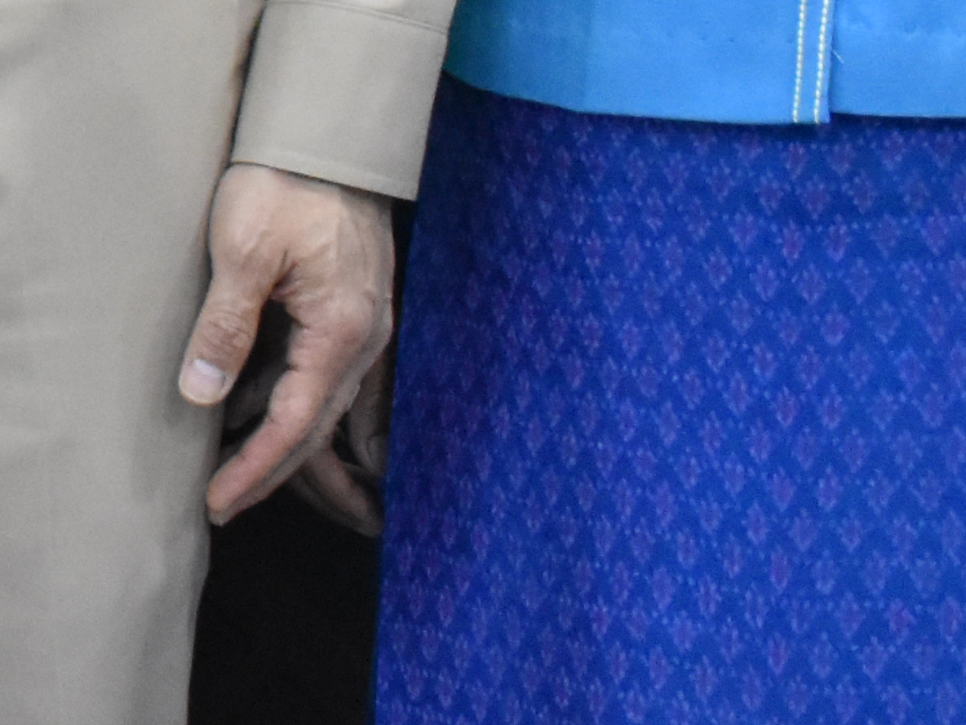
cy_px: -581
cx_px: -950
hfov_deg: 9.7
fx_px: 5302
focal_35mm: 190
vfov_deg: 7.6
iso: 3200
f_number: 4.5
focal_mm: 26
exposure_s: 1/80
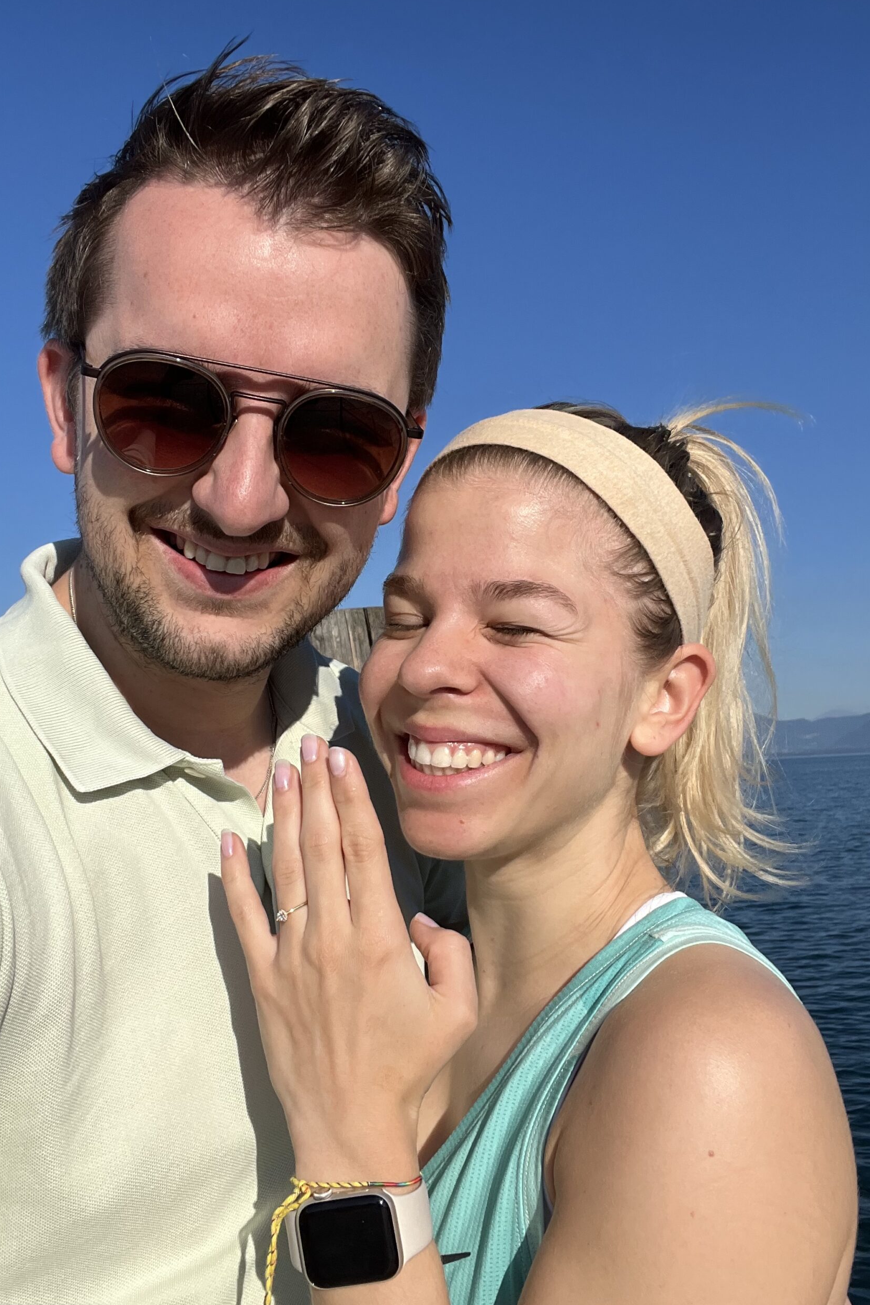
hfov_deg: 41.0
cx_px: 378
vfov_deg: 58.7
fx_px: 1160
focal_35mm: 32
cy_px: 662
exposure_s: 1/1284
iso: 32
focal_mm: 2.71
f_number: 2.2
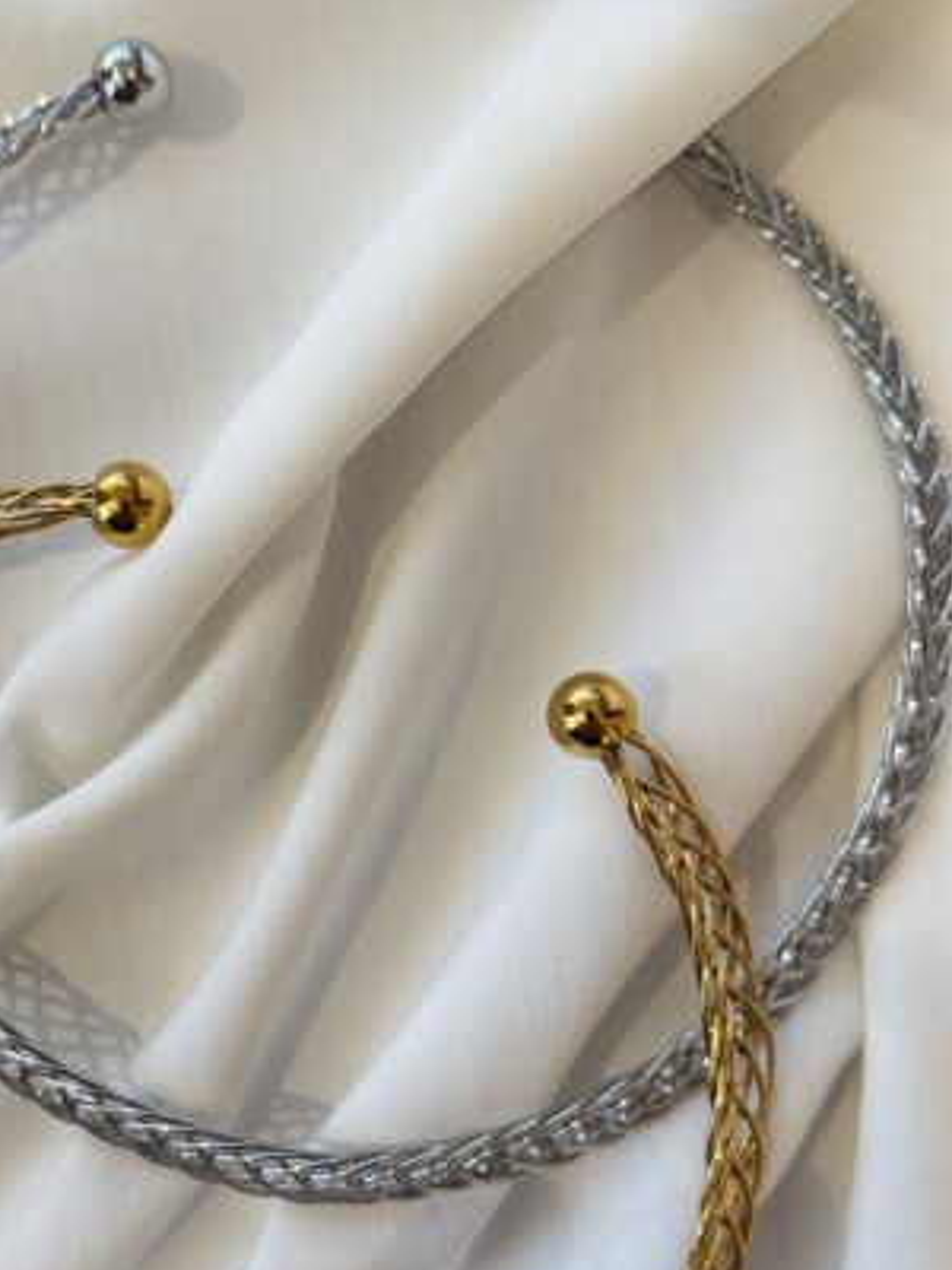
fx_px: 1467
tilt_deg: -87.6
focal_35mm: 40
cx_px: 225
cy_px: 770
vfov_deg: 46.5
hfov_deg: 35.1
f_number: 1.78
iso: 125
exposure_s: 1/50
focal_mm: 6.76
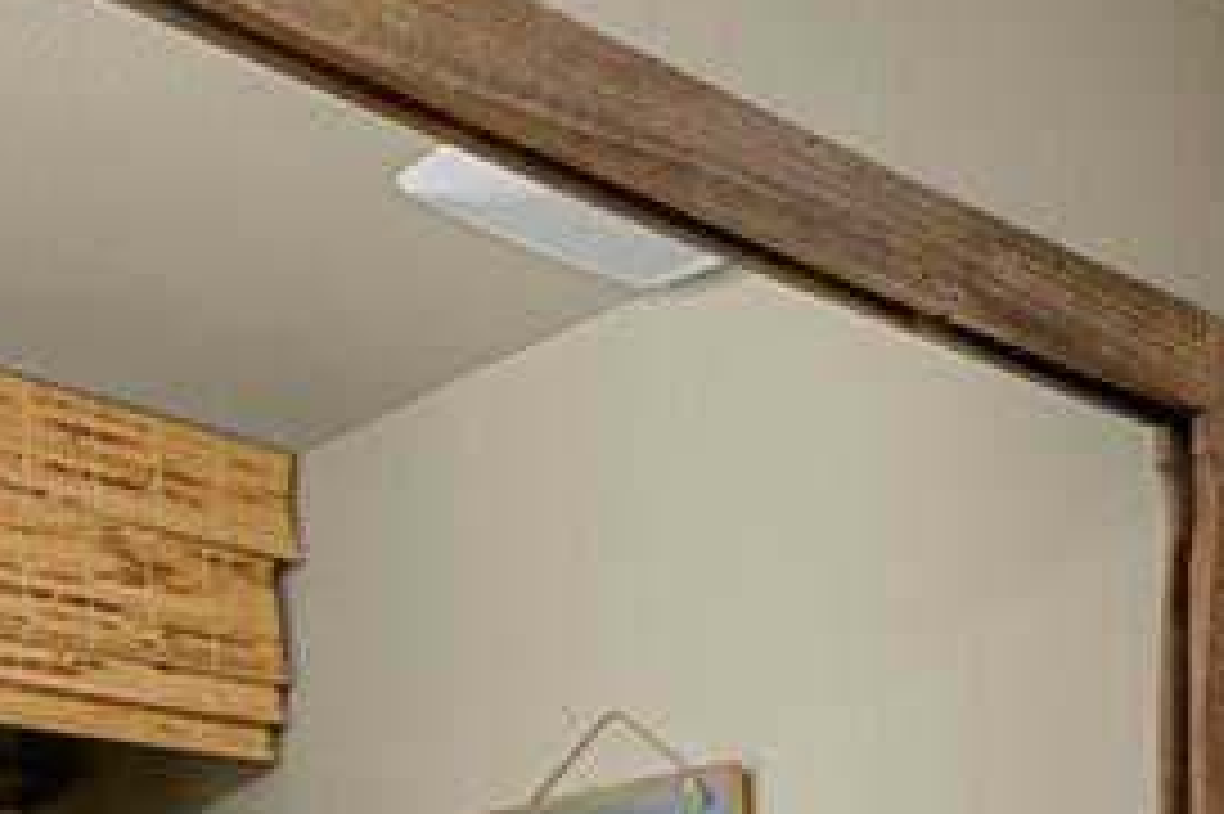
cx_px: 1174
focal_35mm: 64
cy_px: 1268
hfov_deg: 29.7
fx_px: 2175
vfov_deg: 18.5
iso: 250
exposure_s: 1.3
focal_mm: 17
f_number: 6.3
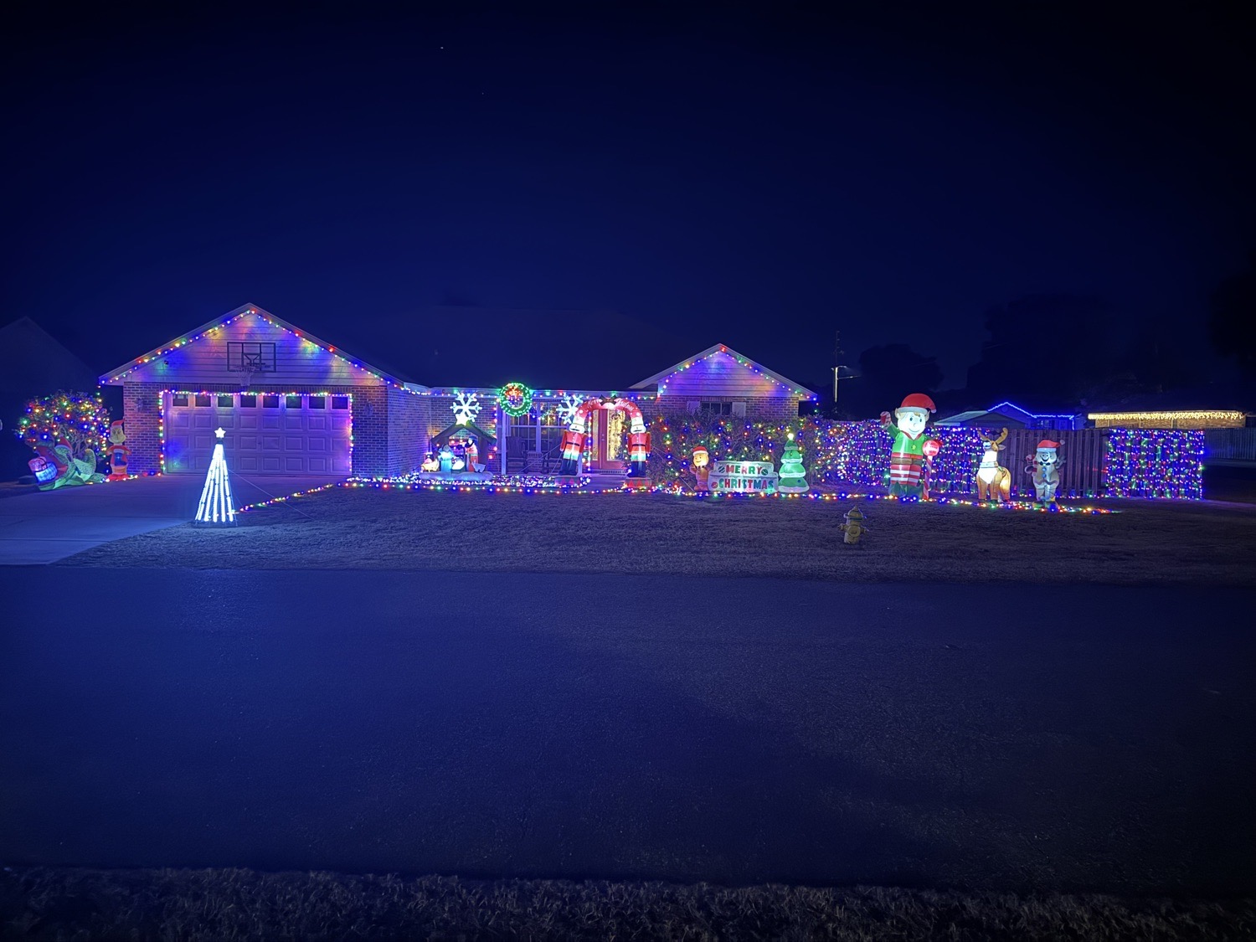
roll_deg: -0.8
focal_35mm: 24
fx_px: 871
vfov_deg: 56.8
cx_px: 628
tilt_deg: -3.4
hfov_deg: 71.6
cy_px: 471
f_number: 1.78
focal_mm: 6.76
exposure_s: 1/9
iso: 1600
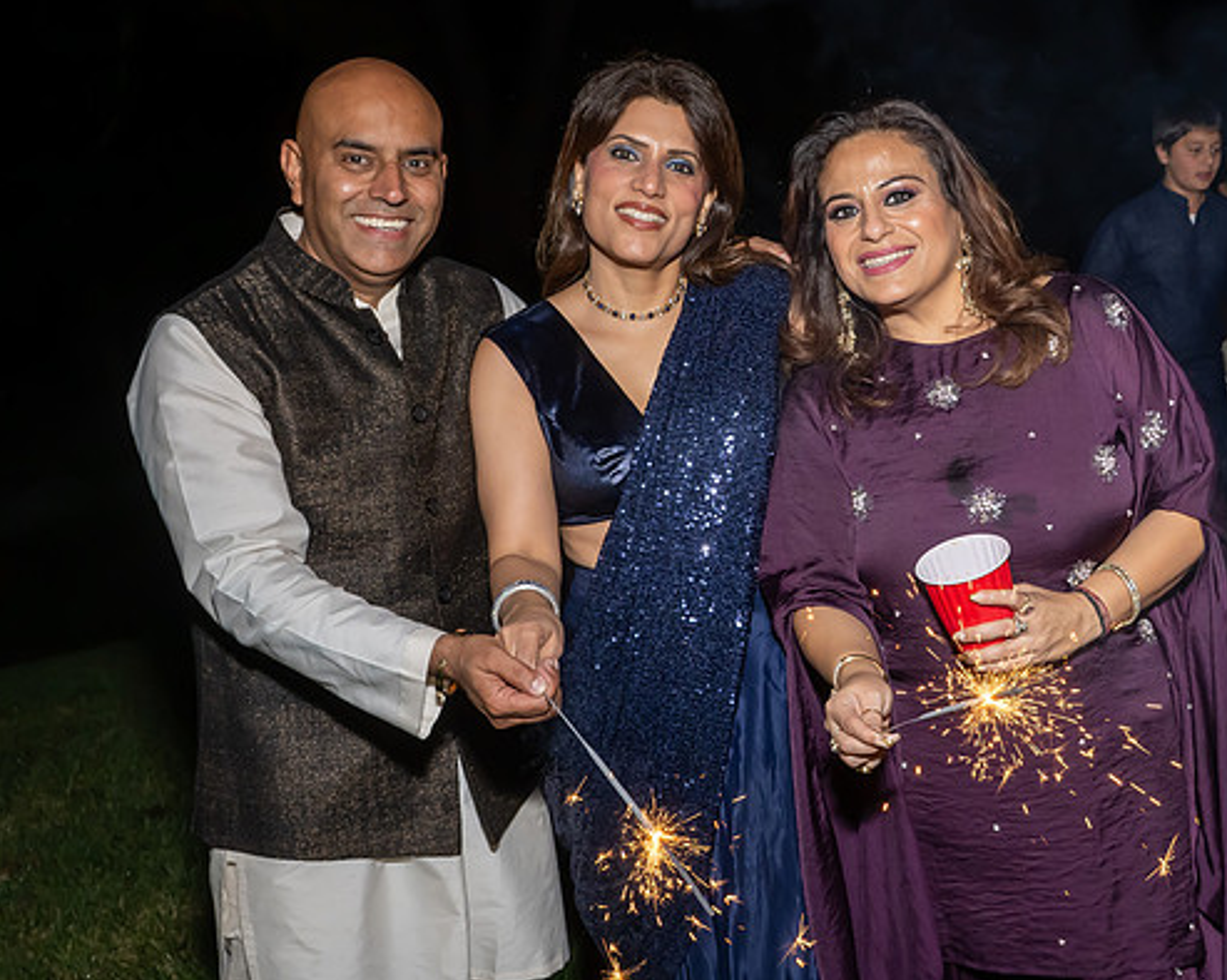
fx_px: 1488
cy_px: 449
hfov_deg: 44.5
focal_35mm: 41
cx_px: 744
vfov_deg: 36.4
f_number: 8
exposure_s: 1/250
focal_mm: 19
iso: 640
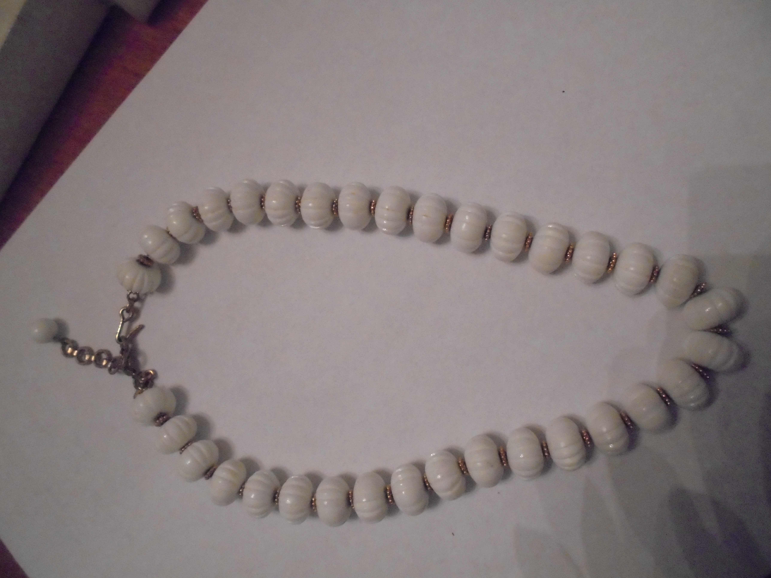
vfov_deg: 53.1
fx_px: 579
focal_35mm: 26
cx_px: 386
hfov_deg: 67.3
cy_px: 289
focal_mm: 4.6
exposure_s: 1/80
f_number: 3.5
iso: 800
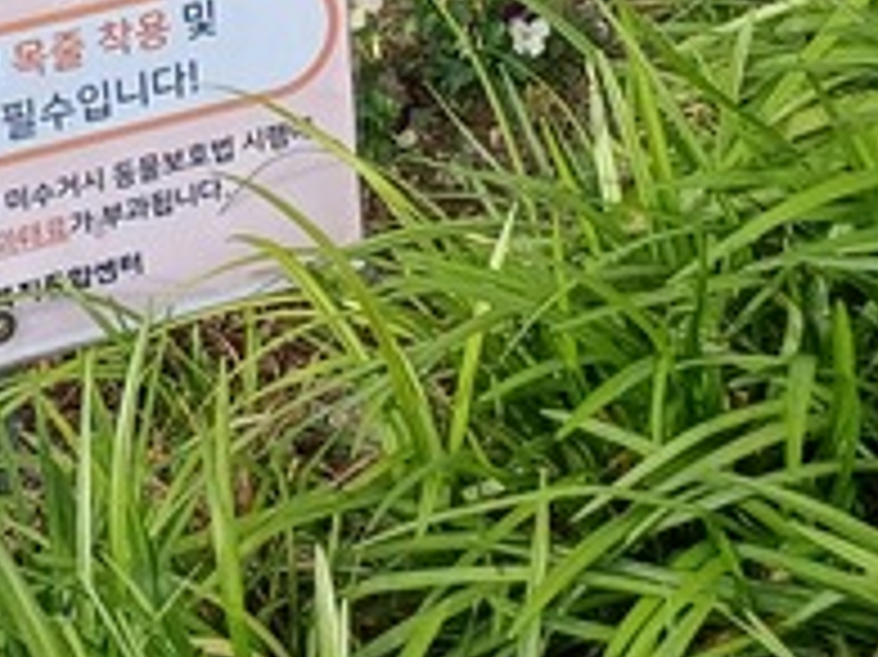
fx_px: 3245
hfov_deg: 14.7
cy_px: -441
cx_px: -288
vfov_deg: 11.0
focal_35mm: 128
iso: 50
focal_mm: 4.65
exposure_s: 1/265
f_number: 1.8
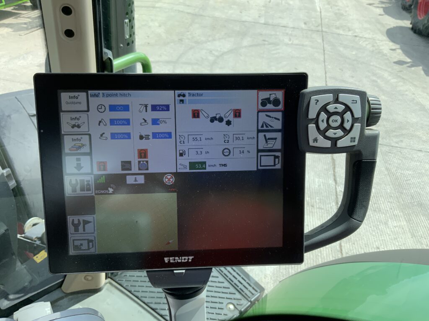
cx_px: 214
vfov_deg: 48.2
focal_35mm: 29
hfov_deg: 61.7
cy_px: 160
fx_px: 359
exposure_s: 1/759
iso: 16
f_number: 1.8
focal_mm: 3
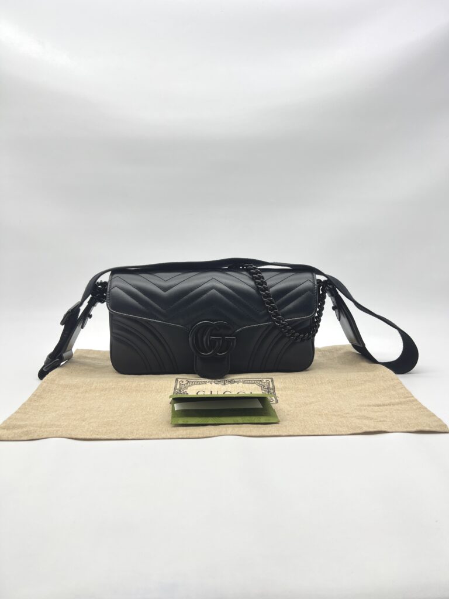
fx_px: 450
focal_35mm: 26
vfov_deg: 67.3
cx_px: 224
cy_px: 300
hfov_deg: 53.1
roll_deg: -0.4
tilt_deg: -7.2
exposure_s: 1/134
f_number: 1.5
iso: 32
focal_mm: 5.7
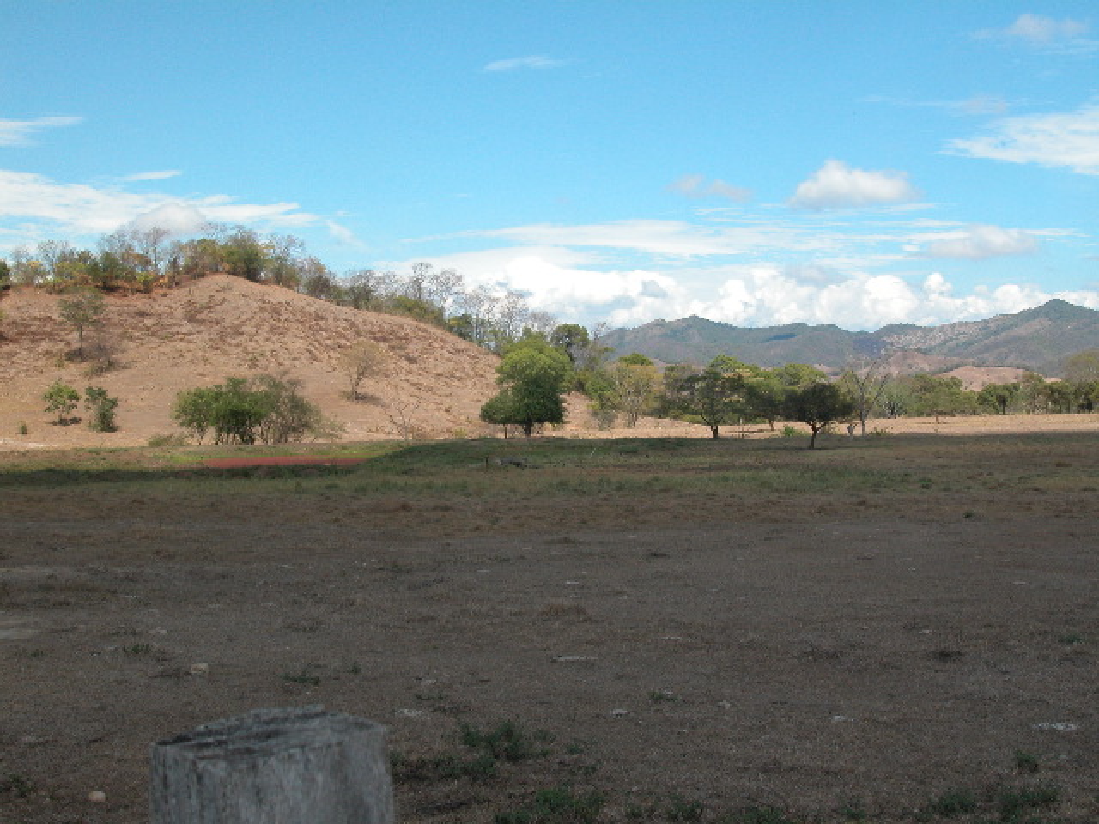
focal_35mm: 49
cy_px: 412
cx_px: 550
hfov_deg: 38.9
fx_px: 1556
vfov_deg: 29.7
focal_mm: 12.4
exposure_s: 1/367
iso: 100
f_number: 6.1
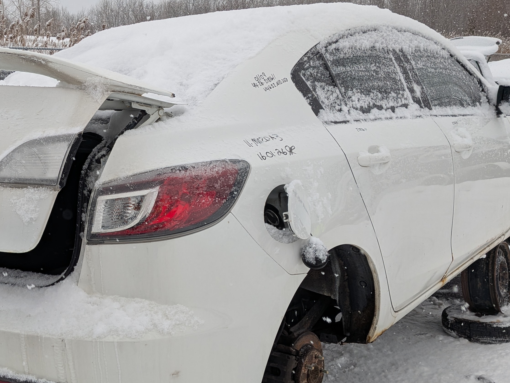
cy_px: 200
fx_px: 633
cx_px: 175
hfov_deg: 43.3
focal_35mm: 43
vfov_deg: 33.6
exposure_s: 1/377
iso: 40
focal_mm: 4.53
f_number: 1.7
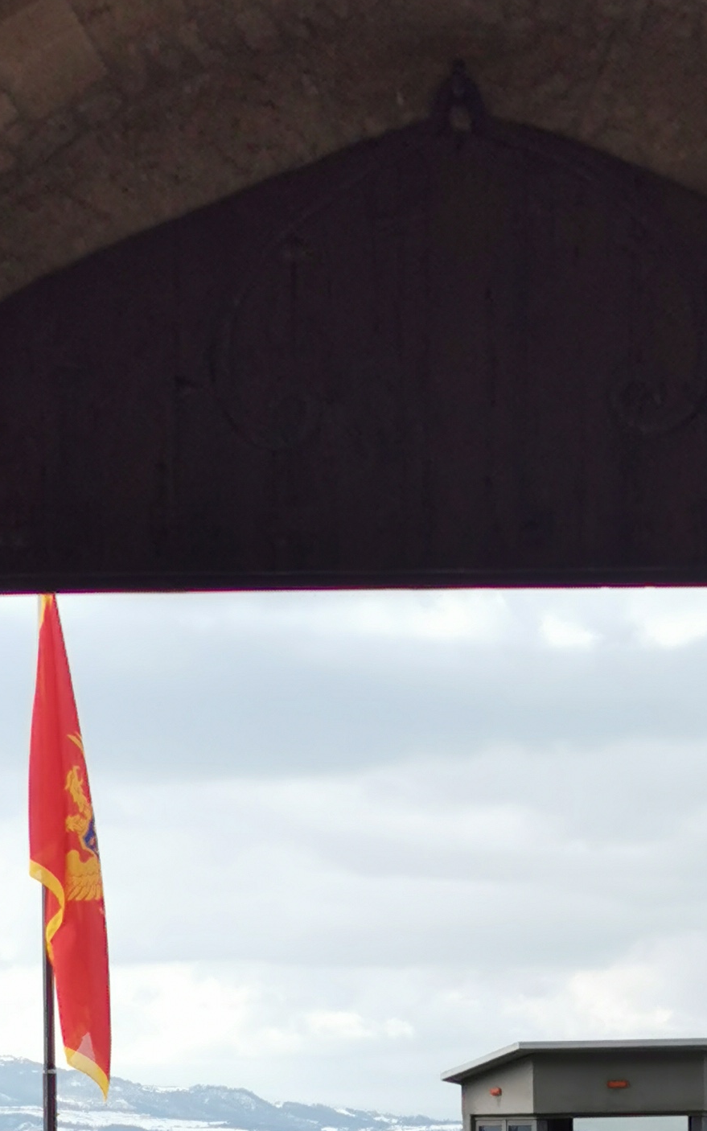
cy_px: 1121
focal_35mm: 143
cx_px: 485
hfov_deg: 9.2
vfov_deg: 14.4
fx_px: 4408
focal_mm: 5.56
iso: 50
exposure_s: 1/2012
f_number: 1.6
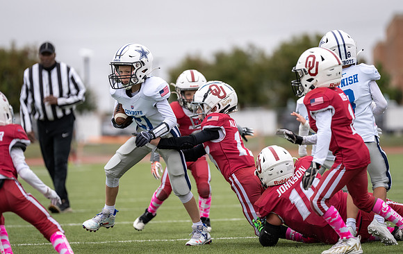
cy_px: 119
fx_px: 2723
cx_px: 207
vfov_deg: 5.3
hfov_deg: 8.5
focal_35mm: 247
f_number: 2.8
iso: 200
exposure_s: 1/1250
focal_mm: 200
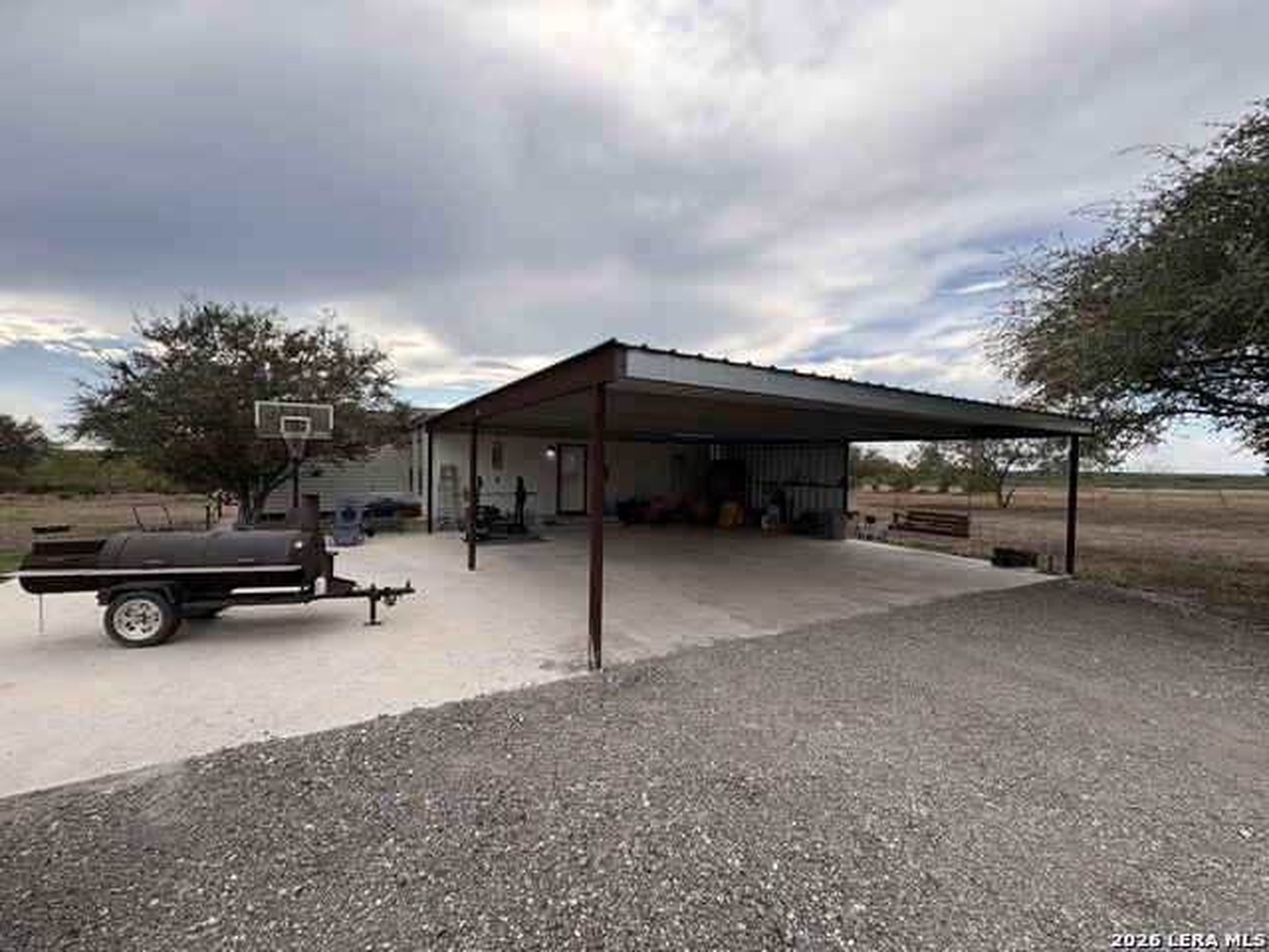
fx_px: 513
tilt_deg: -0.6
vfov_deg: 85.7
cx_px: 634
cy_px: 476
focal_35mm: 14
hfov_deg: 102.1
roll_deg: -1.4
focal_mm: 2.22
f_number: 2.2
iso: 50
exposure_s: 1/921
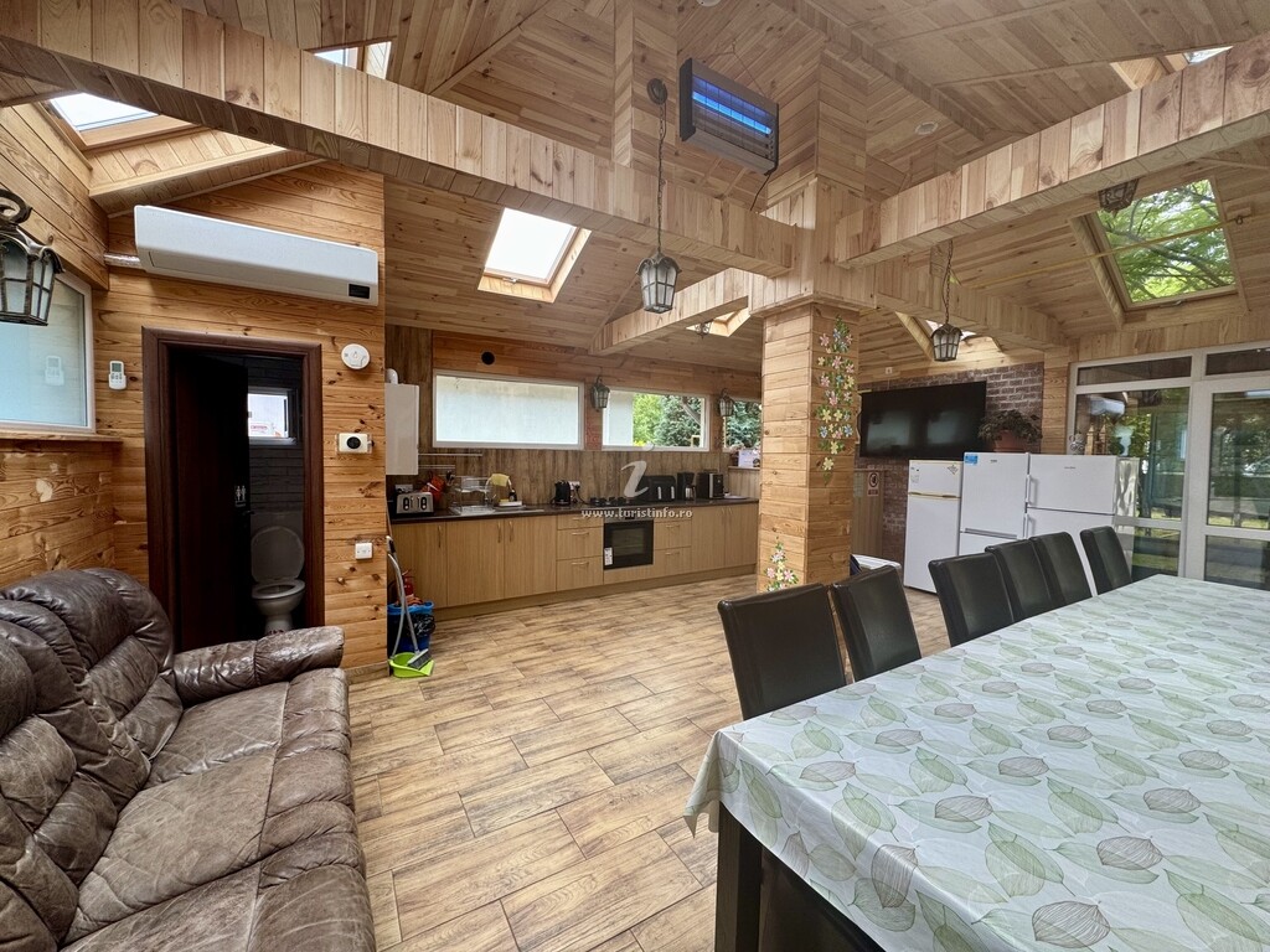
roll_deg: -1.0
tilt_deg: -2.7
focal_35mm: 14
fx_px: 514
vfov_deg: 85.7
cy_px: 476
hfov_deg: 102.1
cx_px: 635
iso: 80
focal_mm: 2.22
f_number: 2.2
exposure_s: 1/99
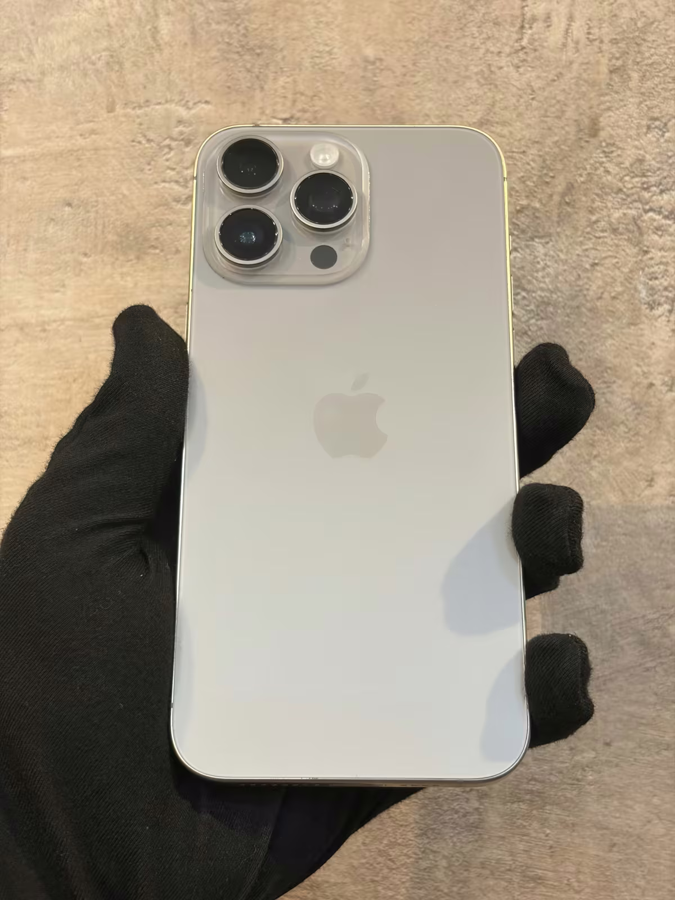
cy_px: 450
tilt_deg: +9.7
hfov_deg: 28.0
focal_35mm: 52
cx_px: 338
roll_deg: -1.6
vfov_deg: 36.8
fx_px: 1352
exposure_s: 1/50
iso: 100
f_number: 1.6
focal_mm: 5.96
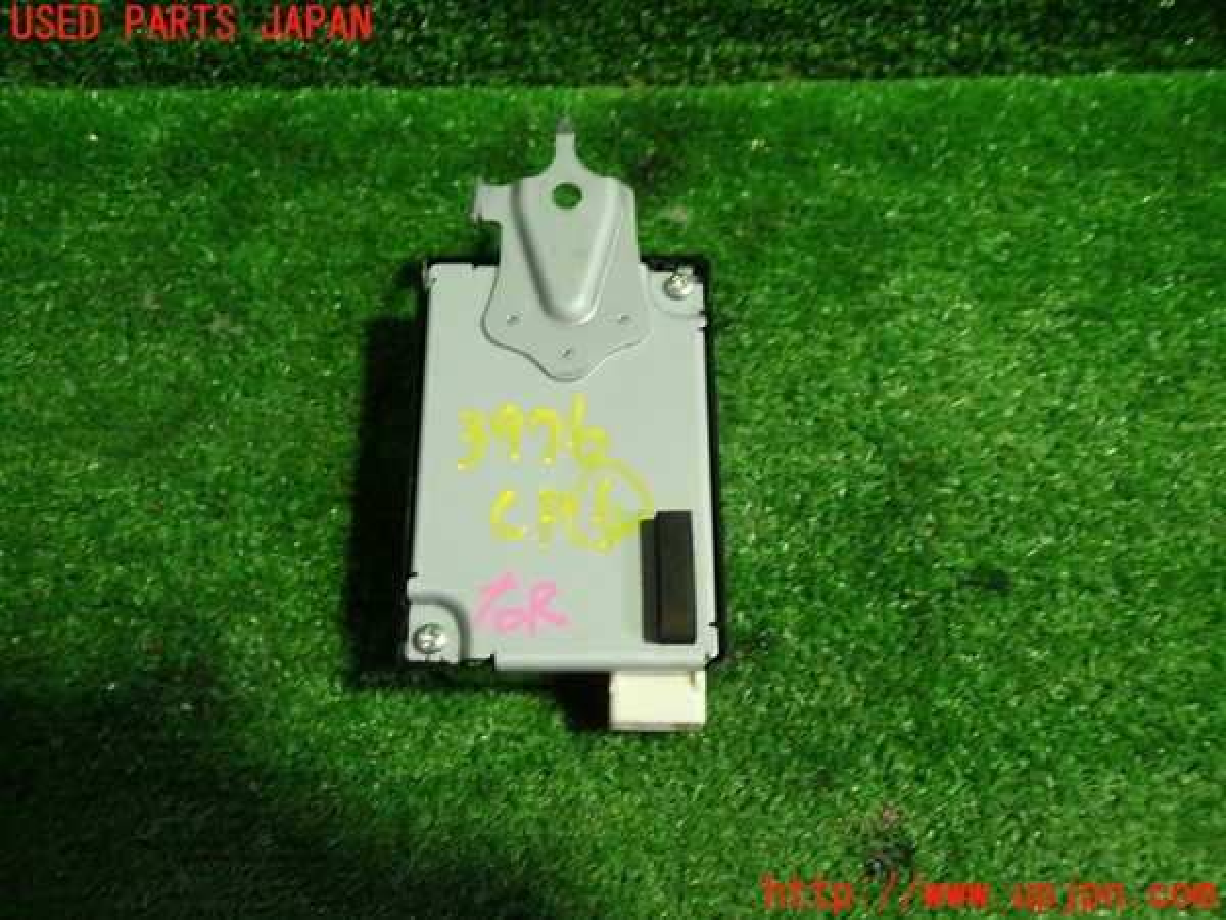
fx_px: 1063
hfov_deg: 60.0
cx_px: 613
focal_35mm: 30
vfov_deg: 46.8
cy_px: 460
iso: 200
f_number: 2.3
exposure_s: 1/40
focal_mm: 5.4
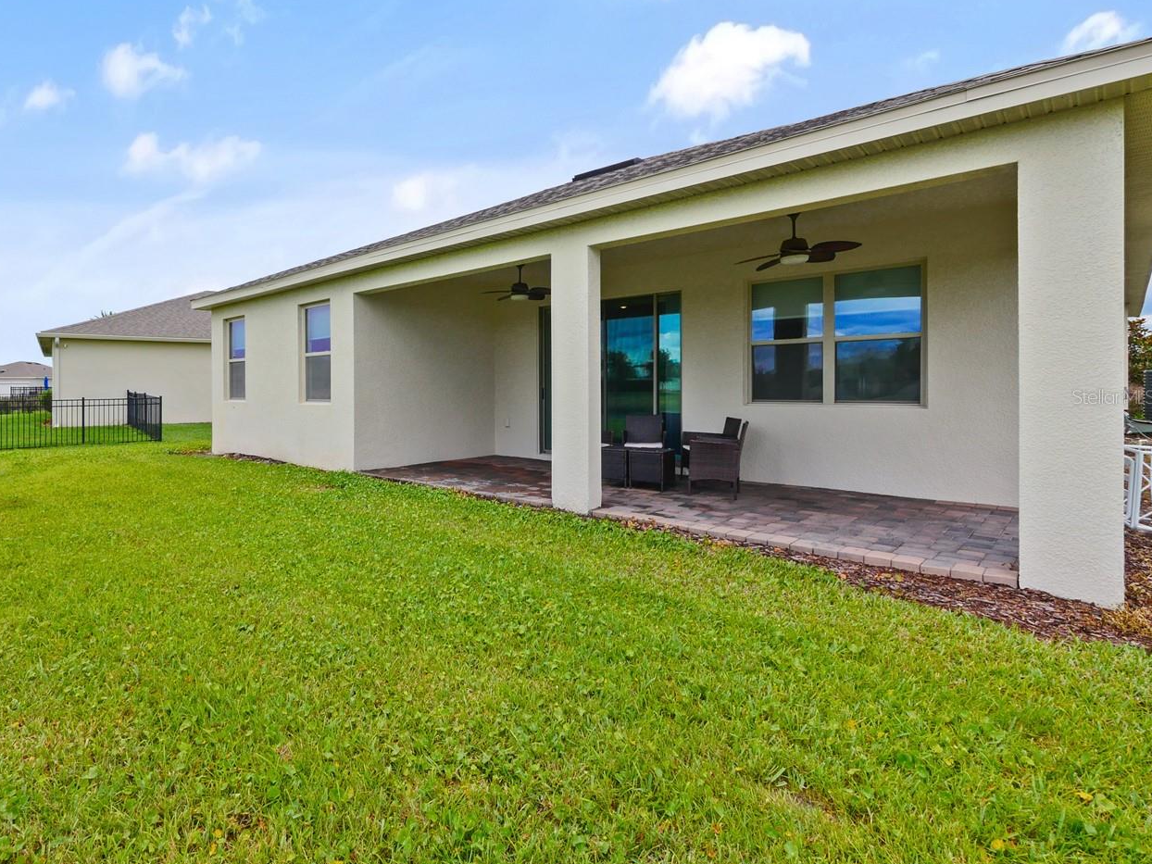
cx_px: 419
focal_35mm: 18
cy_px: 396
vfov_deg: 71.5
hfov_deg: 85.7
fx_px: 599
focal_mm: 7
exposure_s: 1/320
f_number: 7.1
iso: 200
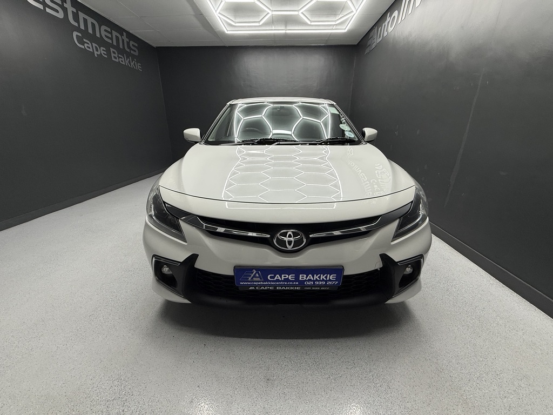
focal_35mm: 14
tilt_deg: -18.7
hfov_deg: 102.1
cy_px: 208
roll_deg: +0.2
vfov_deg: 85.7
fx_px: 224
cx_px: 276
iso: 80
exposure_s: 1/100
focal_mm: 2.22
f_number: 2.2
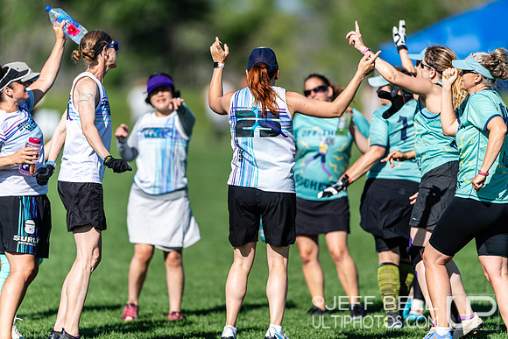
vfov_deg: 3.4
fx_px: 5646
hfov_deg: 5.2
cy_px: 170
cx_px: 254
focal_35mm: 400
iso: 100
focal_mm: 400
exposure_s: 1/2500
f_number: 2.8
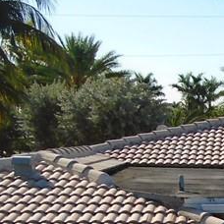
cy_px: 304
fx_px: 754
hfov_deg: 14.9
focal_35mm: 103
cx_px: 392
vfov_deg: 15.9
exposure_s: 1/1250
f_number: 3.2
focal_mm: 4.6
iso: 100
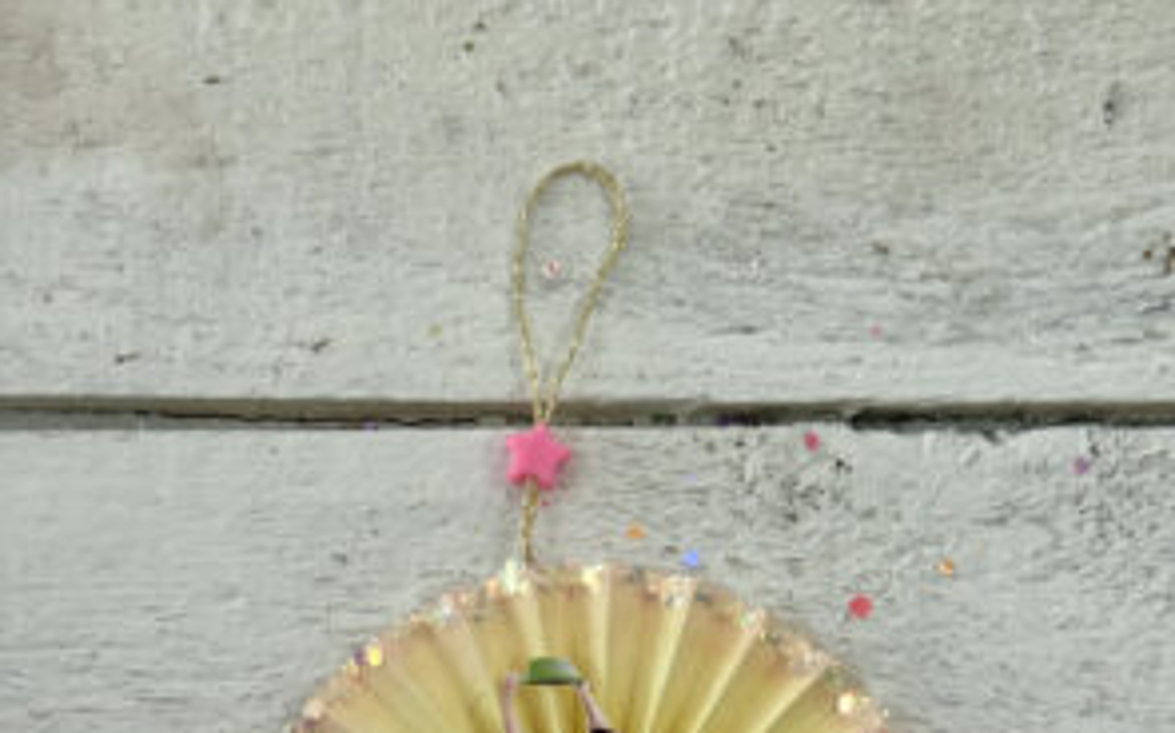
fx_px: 2208
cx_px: 593
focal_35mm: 69
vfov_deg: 18.2
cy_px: 793
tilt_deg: -82.1
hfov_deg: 29.8
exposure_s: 1/1172
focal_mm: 6.76
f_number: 1.78
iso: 64
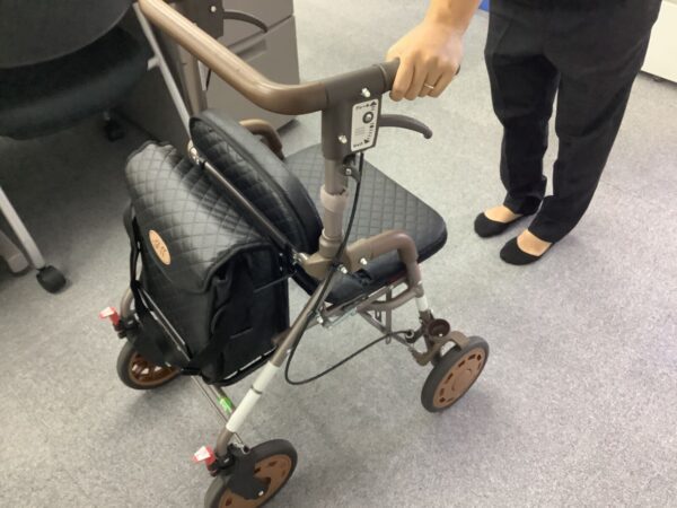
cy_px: 254
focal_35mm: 31
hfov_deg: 58.4
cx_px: 338
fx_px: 606
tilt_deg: -47.1
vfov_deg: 45.4
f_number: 2.4
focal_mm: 3.3
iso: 400
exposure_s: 1/50
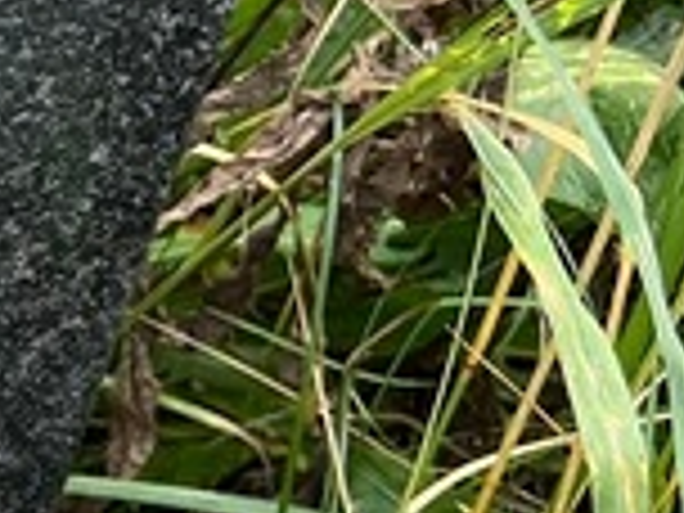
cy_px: 0
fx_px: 2707
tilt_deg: -36.7
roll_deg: -0.1
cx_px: -1008
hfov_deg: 11.6
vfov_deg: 10.7
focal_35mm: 137
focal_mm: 5.7
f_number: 1.5
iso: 125
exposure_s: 1/121
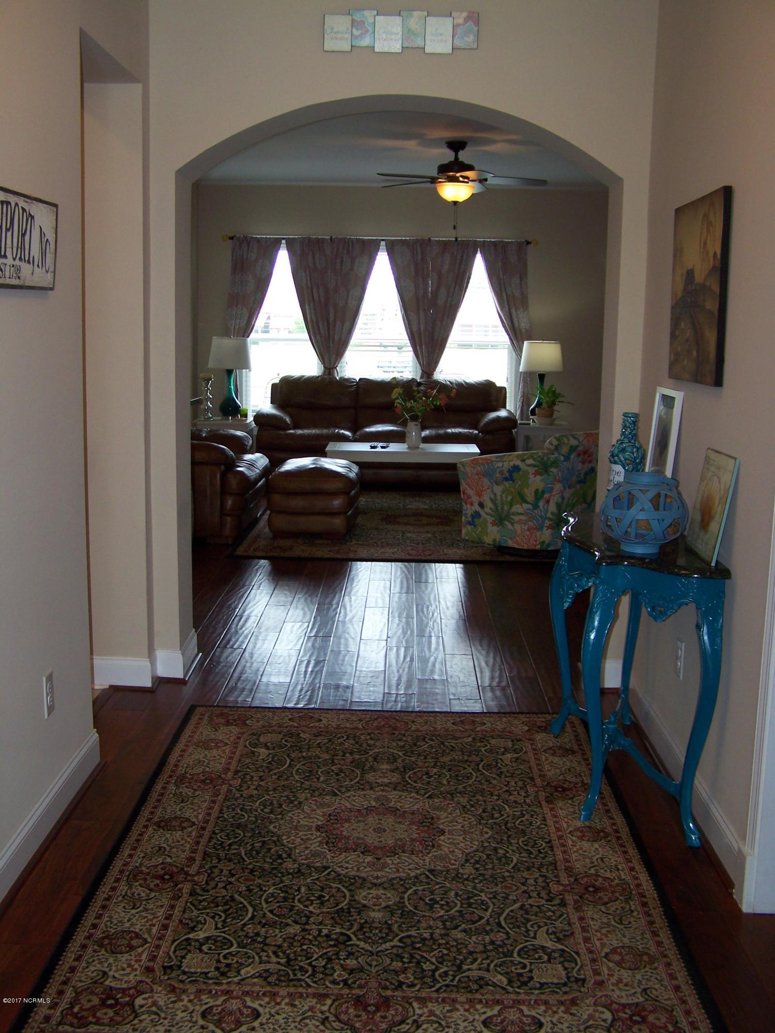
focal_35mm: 38
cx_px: 388
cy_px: 516
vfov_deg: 49.0
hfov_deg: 37.7
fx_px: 1134
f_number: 2.8
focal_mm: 6.3
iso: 80
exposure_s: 1/60
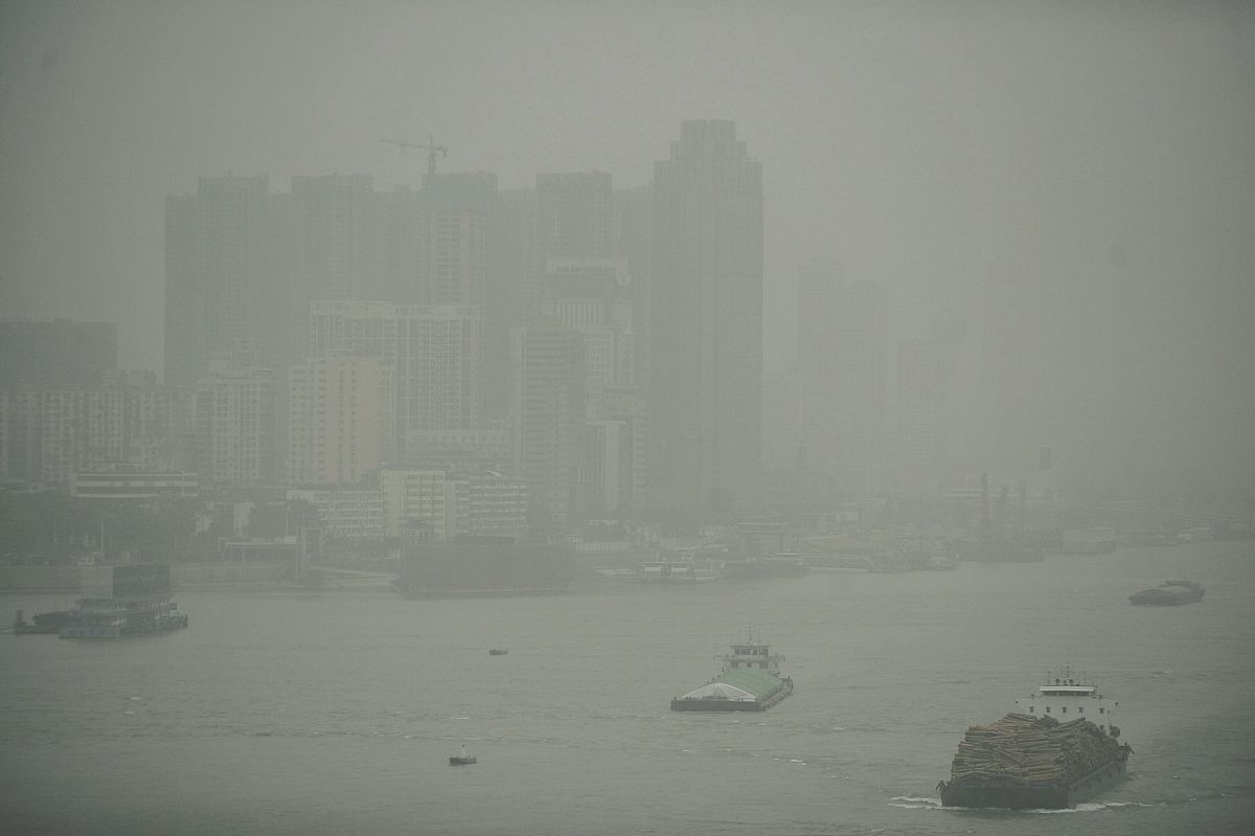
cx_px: 628
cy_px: 418
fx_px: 5227
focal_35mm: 150
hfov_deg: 13.7
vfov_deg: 9.1
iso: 1000
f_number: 3.2
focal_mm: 150
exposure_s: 1/4000
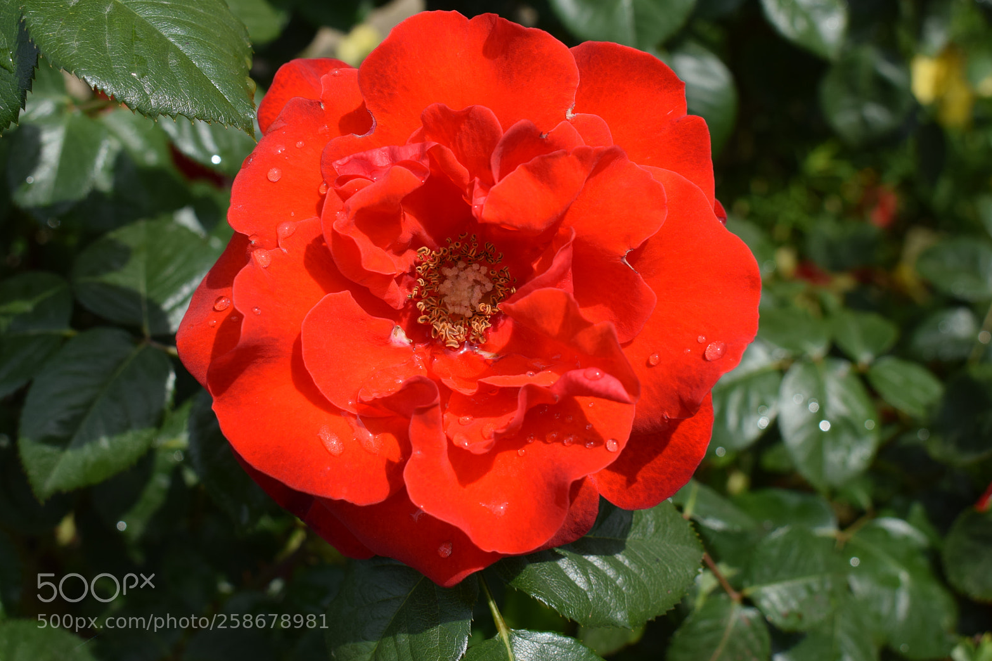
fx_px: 1267
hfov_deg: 42.7
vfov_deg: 29.2
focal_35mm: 46
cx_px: 505
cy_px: 333
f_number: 8
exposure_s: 1/640
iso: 200
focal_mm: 30
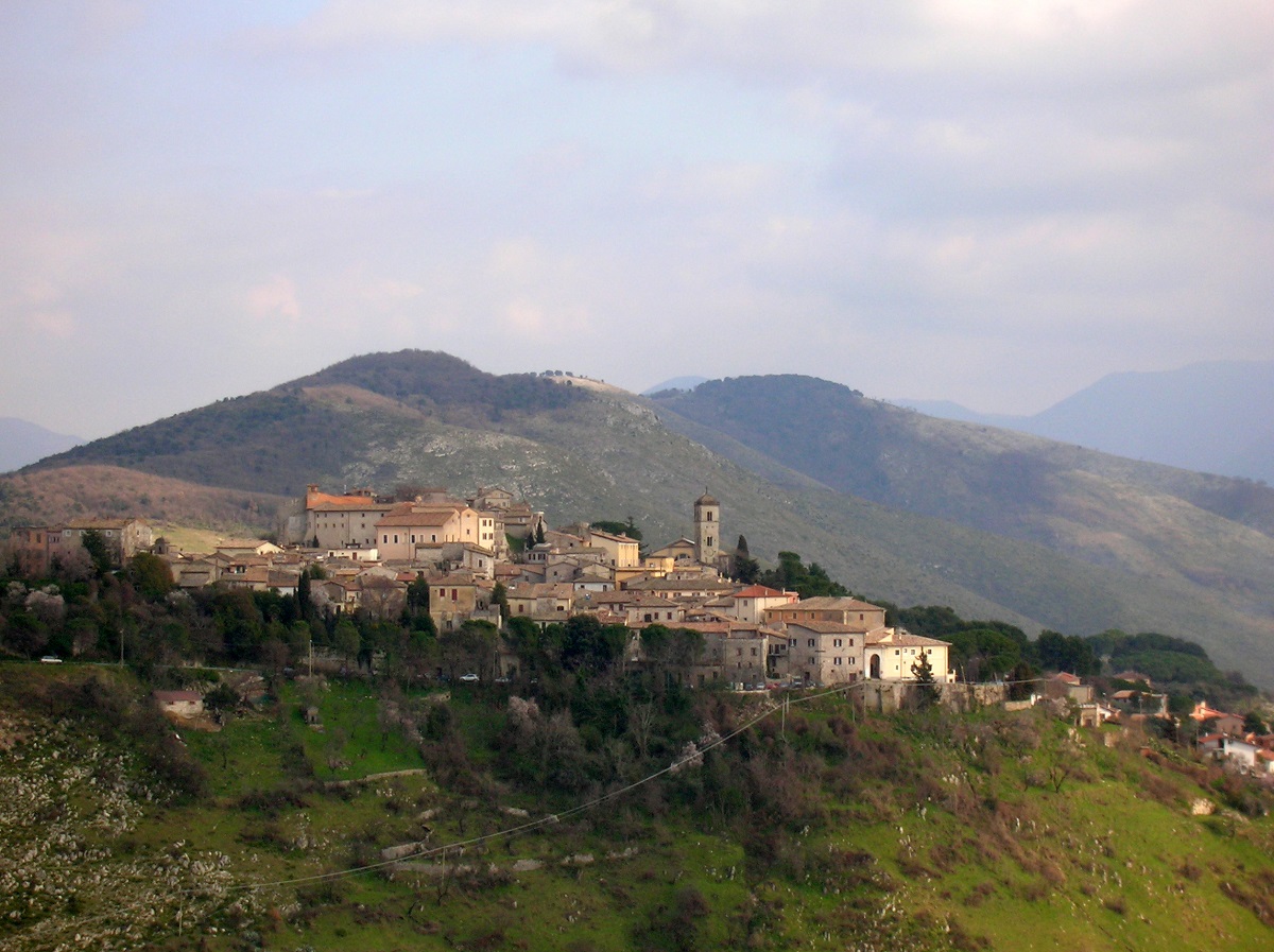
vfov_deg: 14.5
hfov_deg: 19.3
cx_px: 637
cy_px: 476
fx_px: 3749
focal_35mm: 102
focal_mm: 17.1
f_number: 8.2
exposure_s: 1/140
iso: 94
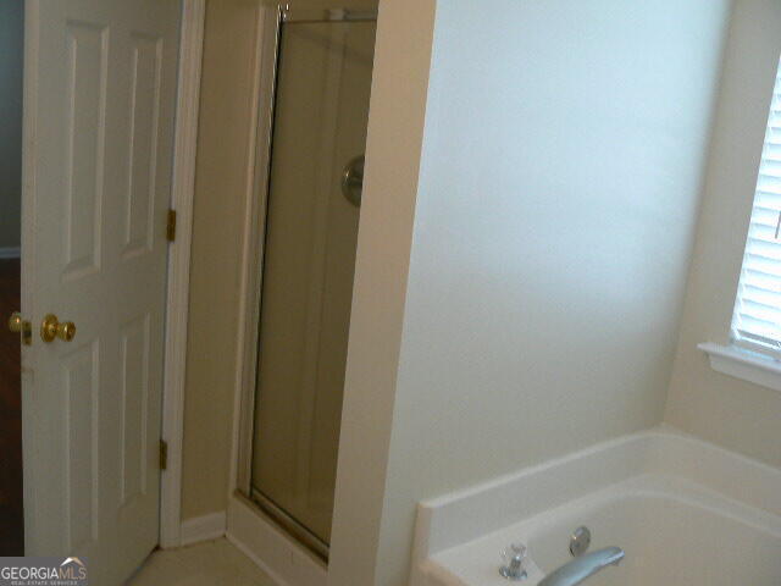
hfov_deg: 51.4
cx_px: 390
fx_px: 812
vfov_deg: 39.7
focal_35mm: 36
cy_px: 293
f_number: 2.8
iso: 80
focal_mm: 6
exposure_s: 1/40
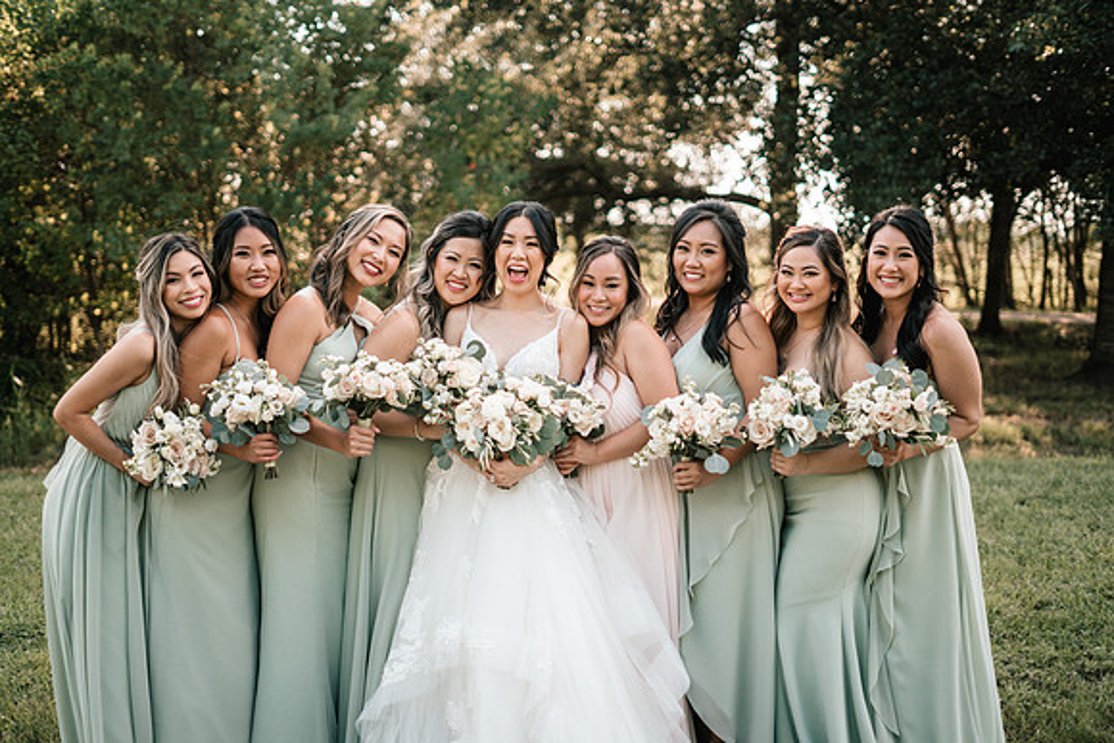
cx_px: 557
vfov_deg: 27.0
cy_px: 372
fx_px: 1548
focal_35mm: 50
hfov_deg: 39.6
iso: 250
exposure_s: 1/2000
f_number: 1.8
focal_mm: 50
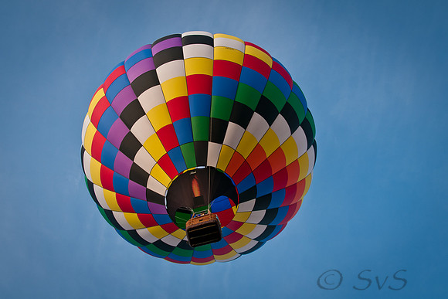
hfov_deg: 53.1
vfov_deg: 36.9
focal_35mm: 36
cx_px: 224
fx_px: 448
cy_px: 150
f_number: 5.6
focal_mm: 24
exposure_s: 1/350
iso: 200
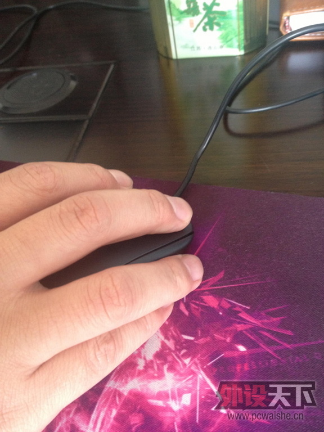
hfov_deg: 40.7
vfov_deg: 52.6
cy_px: 216
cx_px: 162
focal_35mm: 35
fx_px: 437
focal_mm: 4.28
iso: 160
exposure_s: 1/20
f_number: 2.4
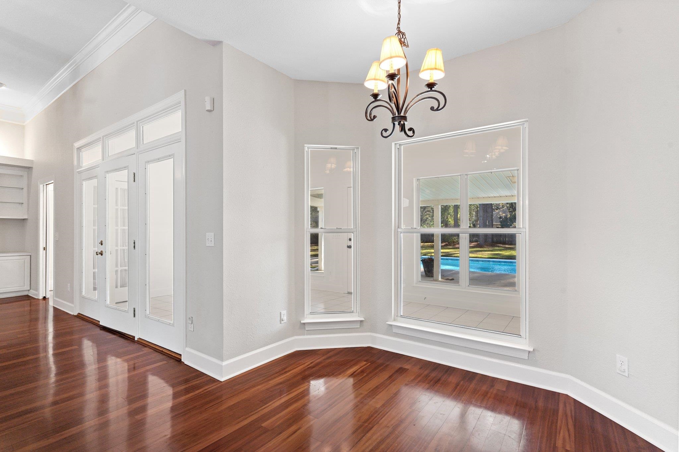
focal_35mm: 17
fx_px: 321
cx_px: 340
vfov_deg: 70.4
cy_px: 226
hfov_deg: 93.3
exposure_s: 1.6
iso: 100
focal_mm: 17
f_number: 9
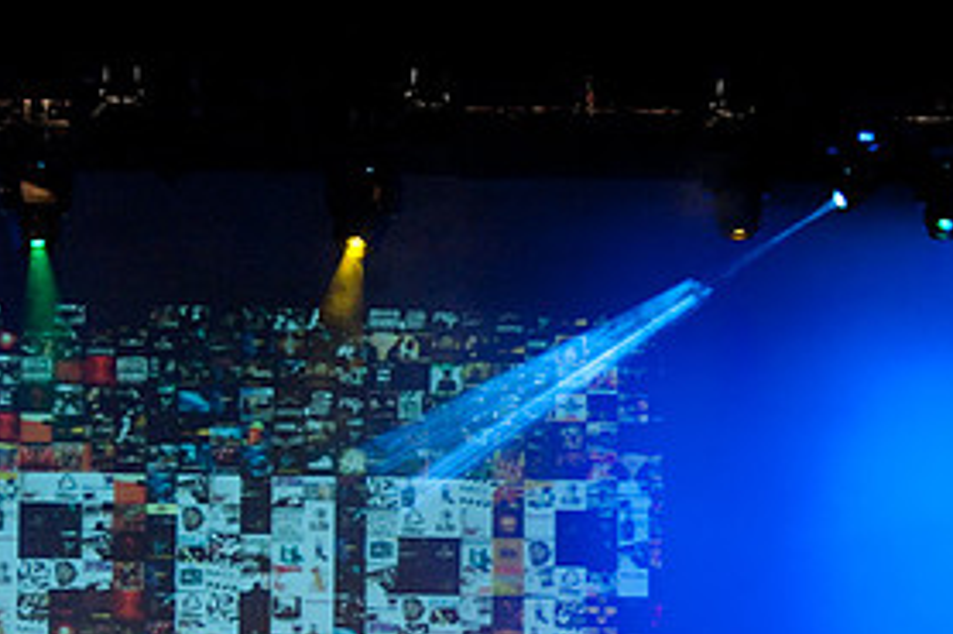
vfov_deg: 9.3
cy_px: 631
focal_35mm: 146
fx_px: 3863
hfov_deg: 14.0
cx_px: 134
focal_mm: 70
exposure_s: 1/200
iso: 3200
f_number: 4
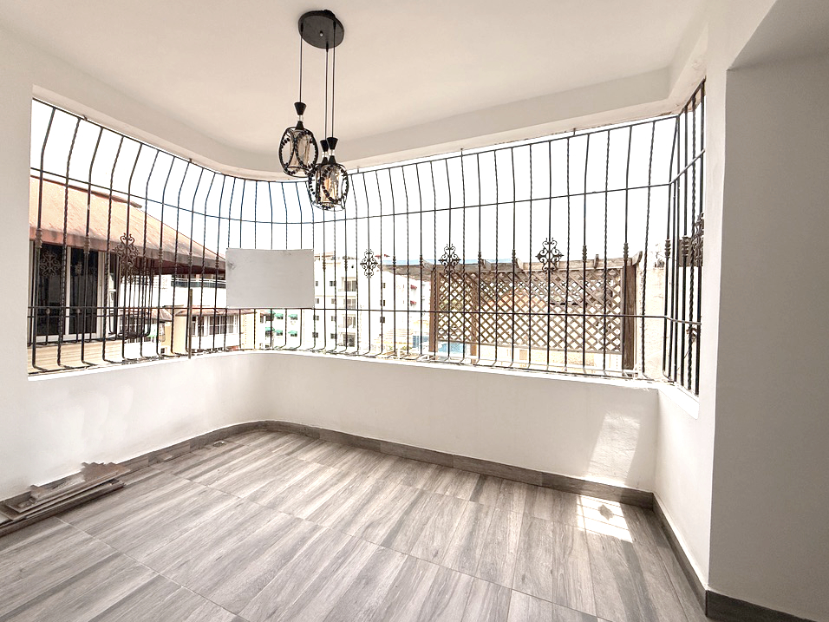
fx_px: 359
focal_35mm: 15
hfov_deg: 98.0
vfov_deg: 81.7
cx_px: 388
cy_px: 304
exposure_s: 1/2611
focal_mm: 2.2
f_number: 2.2
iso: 50
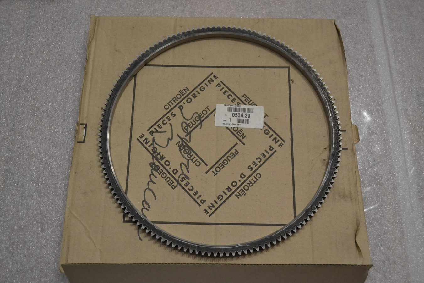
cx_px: 212
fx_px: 424
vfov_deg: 36.9
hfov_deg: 53.1
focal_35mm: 36
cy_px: 142
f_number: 4
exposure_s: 1/60
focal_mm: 24
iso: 2500
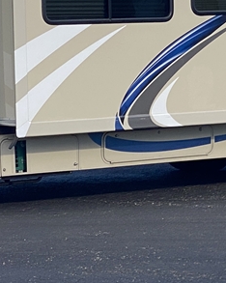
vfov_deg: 9.3
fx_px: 1741
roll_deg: +1.1
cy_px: 134
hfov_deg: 7.4
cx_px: 86
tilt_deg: -3.9
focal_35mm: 208
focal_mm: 6
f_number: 2
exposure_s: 1/922
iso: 20
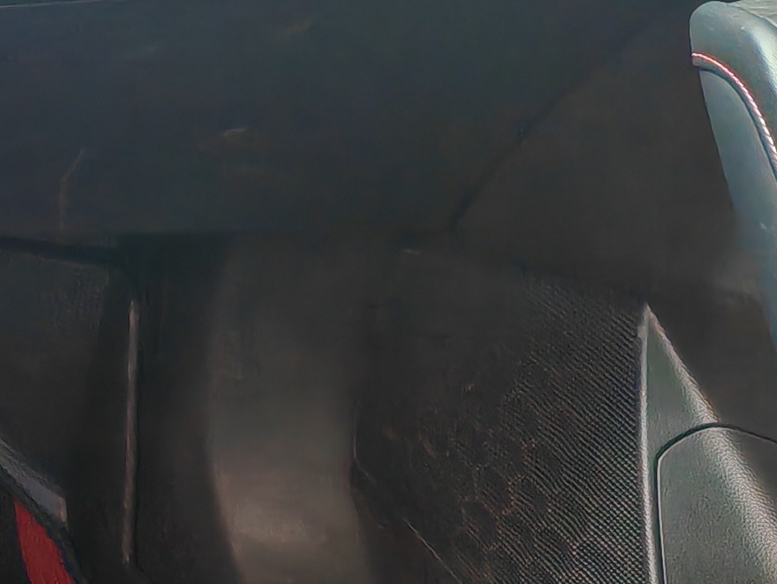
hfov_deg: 14.2
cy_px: 242
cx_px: -903
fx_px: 2448
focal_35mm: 109
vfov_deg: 13.6
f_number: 1.9
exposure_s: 1/200
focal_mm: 5.3
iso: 50
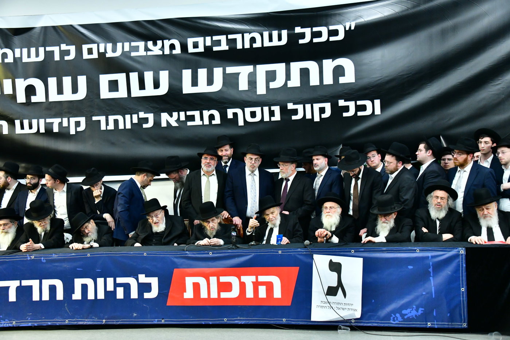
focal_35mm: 48
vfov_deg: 28.1
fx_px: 680
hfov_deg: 41.1
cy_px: 170
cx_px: 255
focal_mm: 48
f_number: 5.6
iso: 3200
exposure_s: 1/250
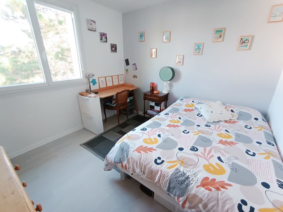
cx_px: 142
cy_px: 106
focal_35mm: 16
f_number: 2.2
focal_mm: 1.65
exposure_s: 1/50
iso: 408
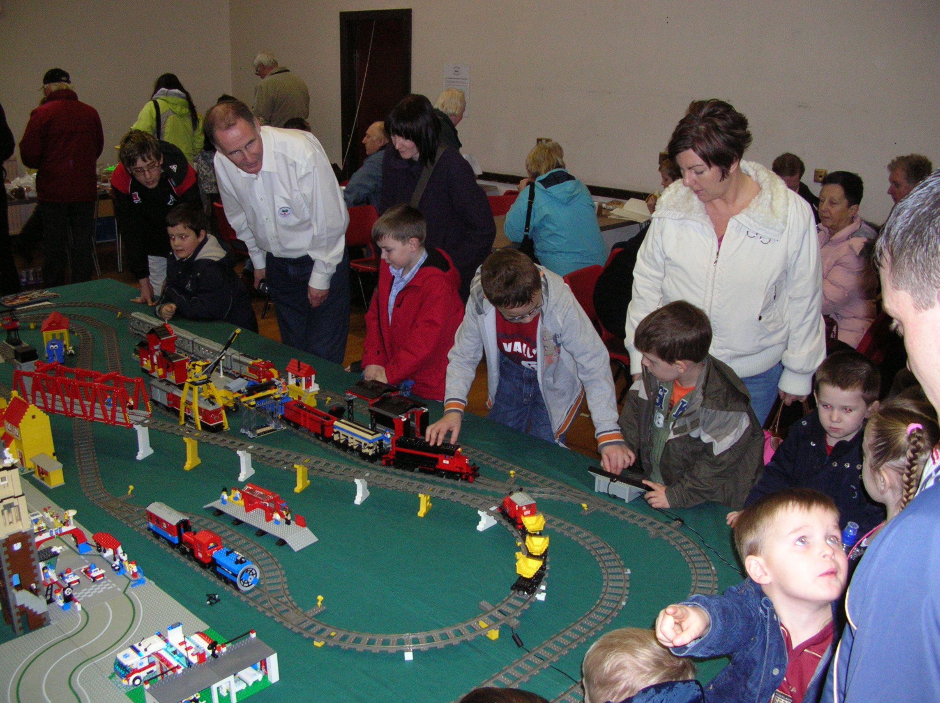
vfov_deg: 40.6
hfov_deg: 52.7
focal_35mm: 35
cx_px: 470
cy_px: 352
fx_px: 950
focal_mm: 5.8
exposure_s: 1/60.1
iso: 144
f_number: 2.8
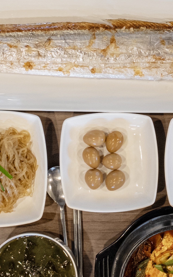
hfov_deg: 14.0
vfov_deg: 22.4
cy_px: 44
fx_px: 686
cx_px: 200
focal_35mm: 91
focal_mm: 19.2
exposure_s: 1/25
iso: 640
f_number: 7.1
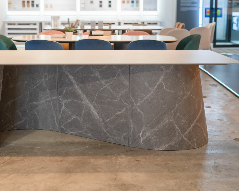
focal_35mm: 57
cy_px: 64
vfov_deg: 26.5
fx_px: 403
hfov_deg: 33.0
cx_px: 105
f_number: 1.8
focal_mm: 35
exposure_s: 1/200
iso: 320
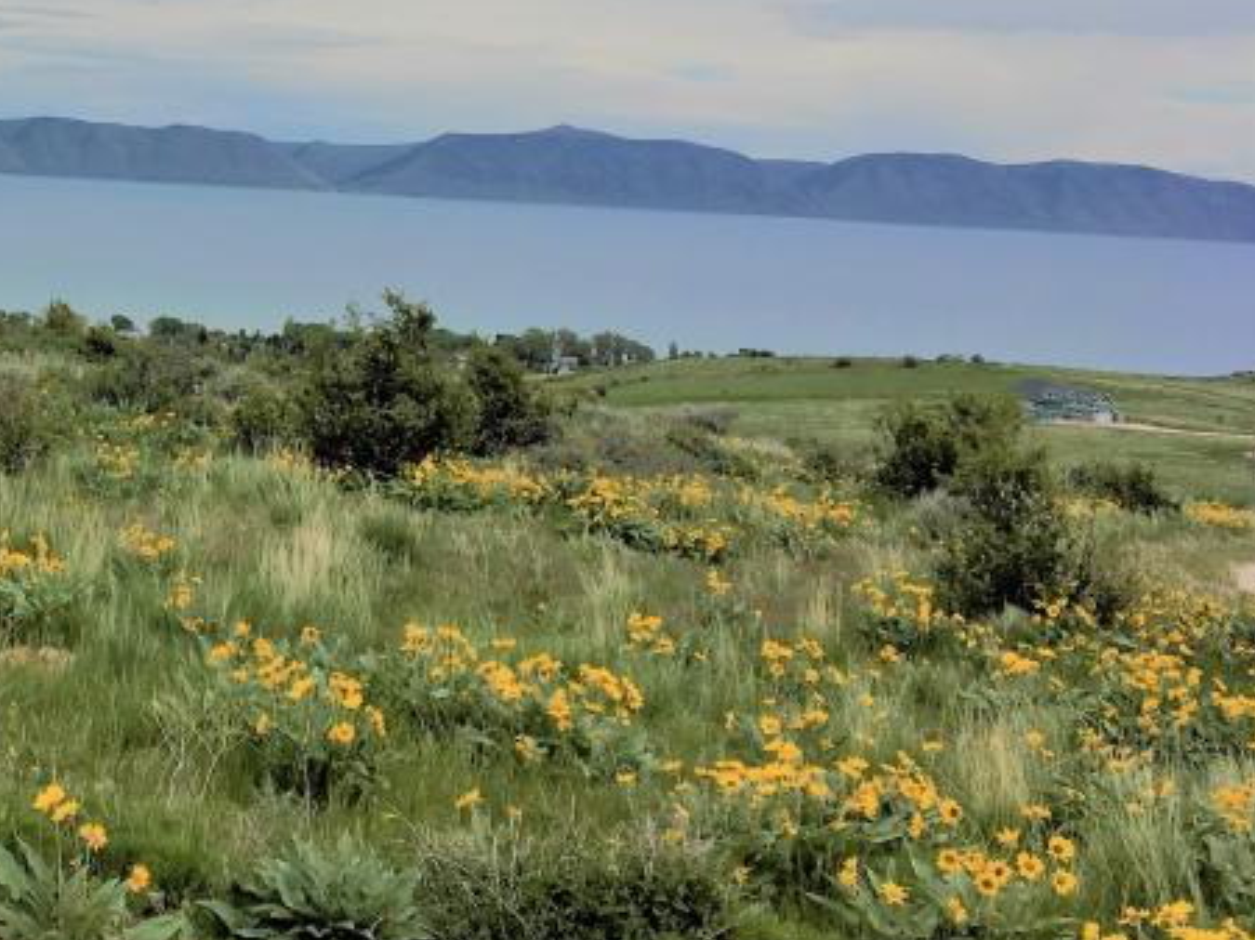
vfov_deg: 21.7
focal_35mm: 66
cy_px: 81
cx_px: -153
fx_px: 2392
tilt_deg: +2.4
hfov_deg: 26.8
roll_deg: -3.0
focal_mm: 4.15
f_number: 2.2
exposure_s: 1/1923
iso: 25
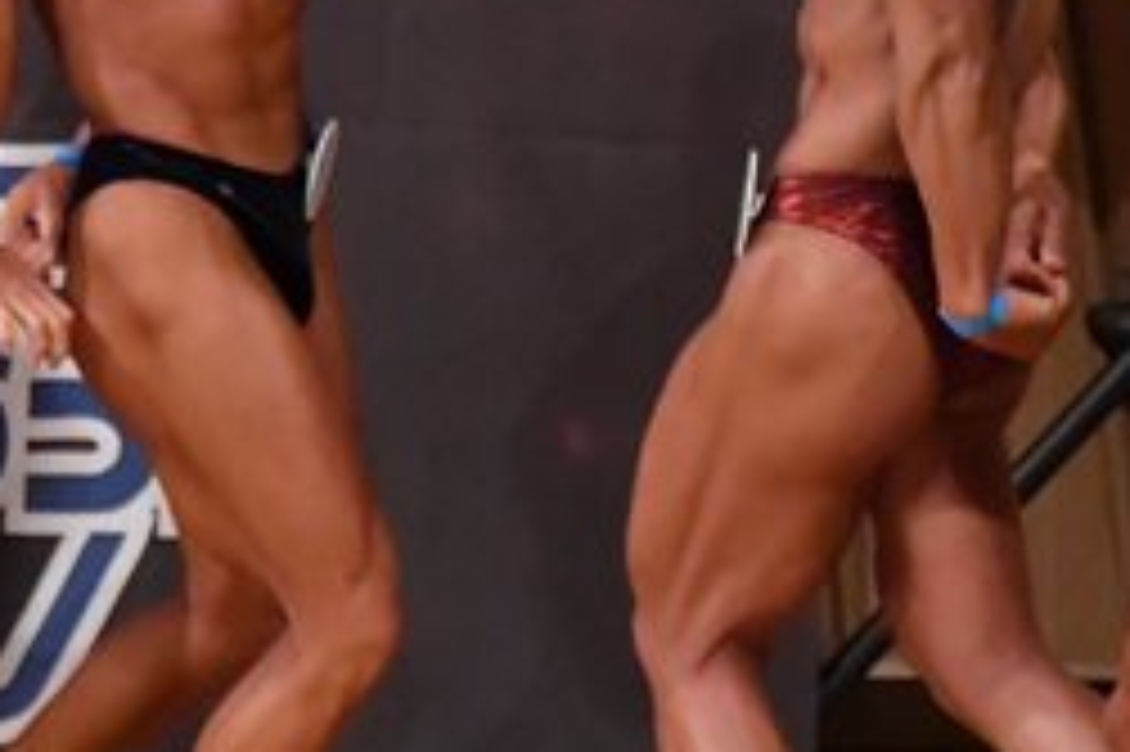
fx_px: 24655
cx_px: 1438
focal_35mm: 786
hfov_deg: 2.6
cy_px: 450
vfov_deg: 1.7
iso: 10000
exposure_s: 1/400
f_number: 5.6
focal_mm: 170
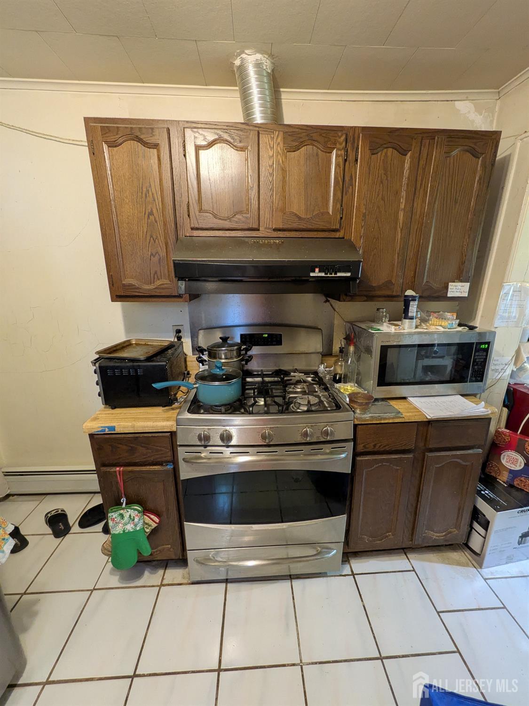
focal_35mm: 14
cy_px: 353
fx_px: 285
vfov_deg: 102.1
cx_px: 264
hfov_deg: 85.7
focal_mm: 1.85
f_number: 2.2
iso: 533
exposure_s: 1/30
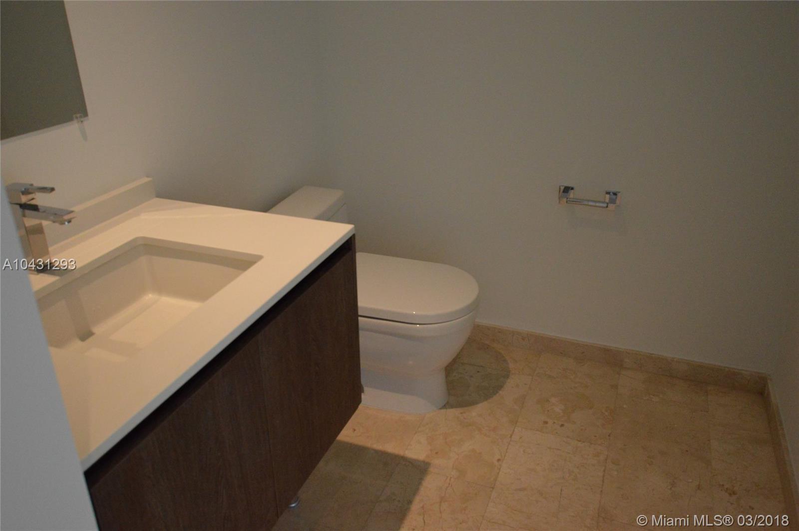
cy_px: 266
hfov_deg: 62.0
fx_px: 665
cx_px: 400
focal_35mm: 30
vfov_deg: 43.5
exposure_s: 1/500
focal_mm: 20
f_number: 3.5
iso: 2800
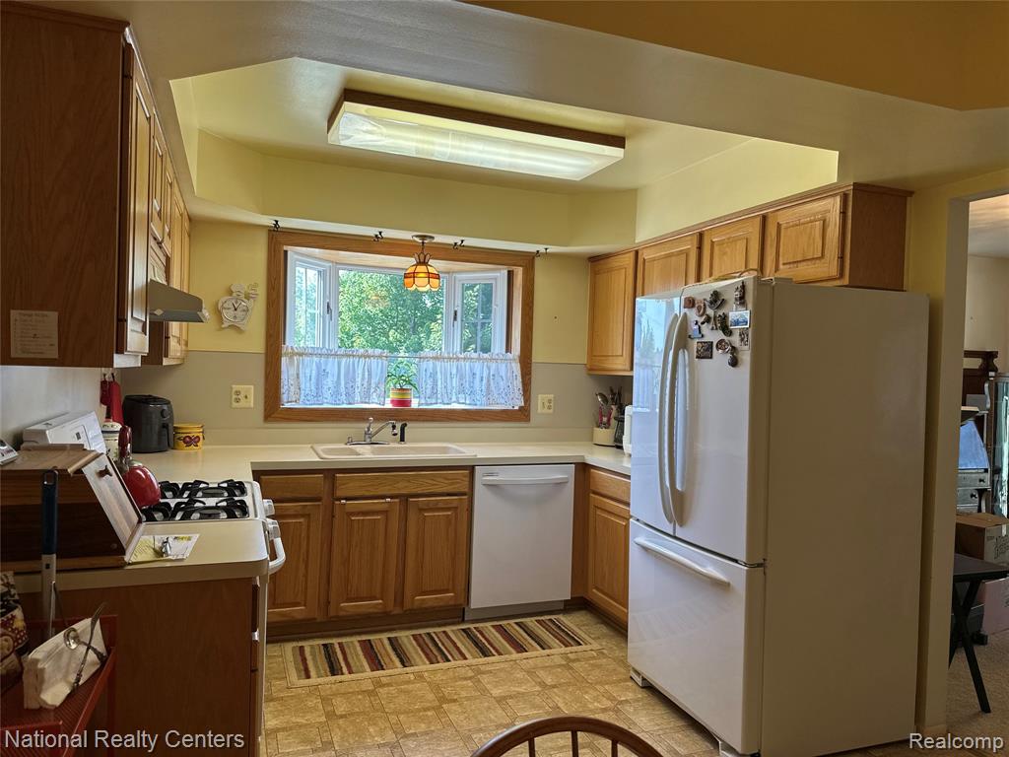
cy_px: 378
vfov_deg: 56.8
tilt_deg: -0.9
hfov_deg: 71.6
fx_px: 700
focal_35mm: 24
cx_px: 504
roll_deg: -2.1
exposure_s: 1/188
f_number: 1.78
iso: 64
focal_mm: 6.86
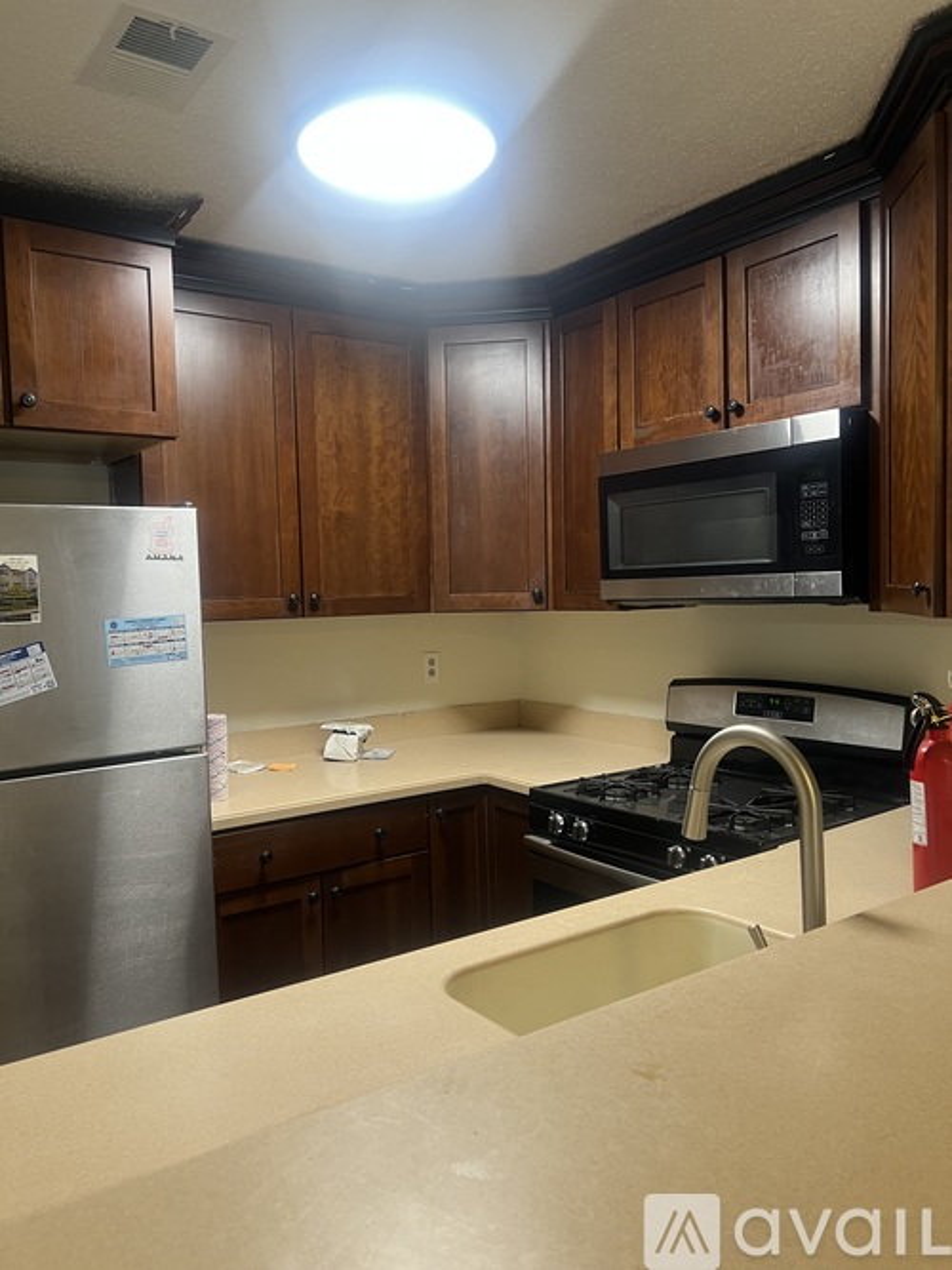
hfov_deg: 53.0
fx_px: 954
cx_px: 476
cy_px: 635
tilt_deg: -2.5
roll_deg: +1.3
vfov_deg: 67.3
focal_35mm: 26
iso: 125
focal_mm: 5.7
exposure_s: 1/60
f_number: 1.5
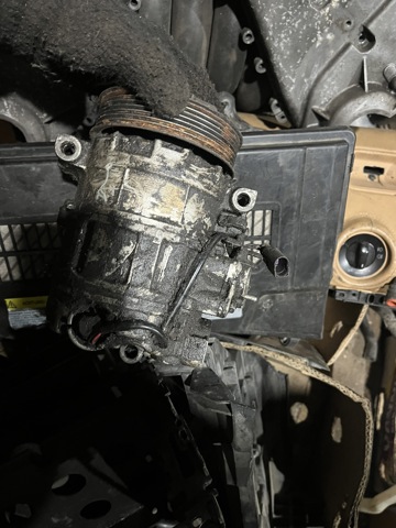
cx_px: 198
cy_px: 264
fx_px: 397
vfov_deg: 67.3
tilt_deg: -68.9
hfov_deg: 53.1
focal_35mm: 26
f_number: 1.6
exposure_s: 1/25
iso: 500
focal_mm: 5.1
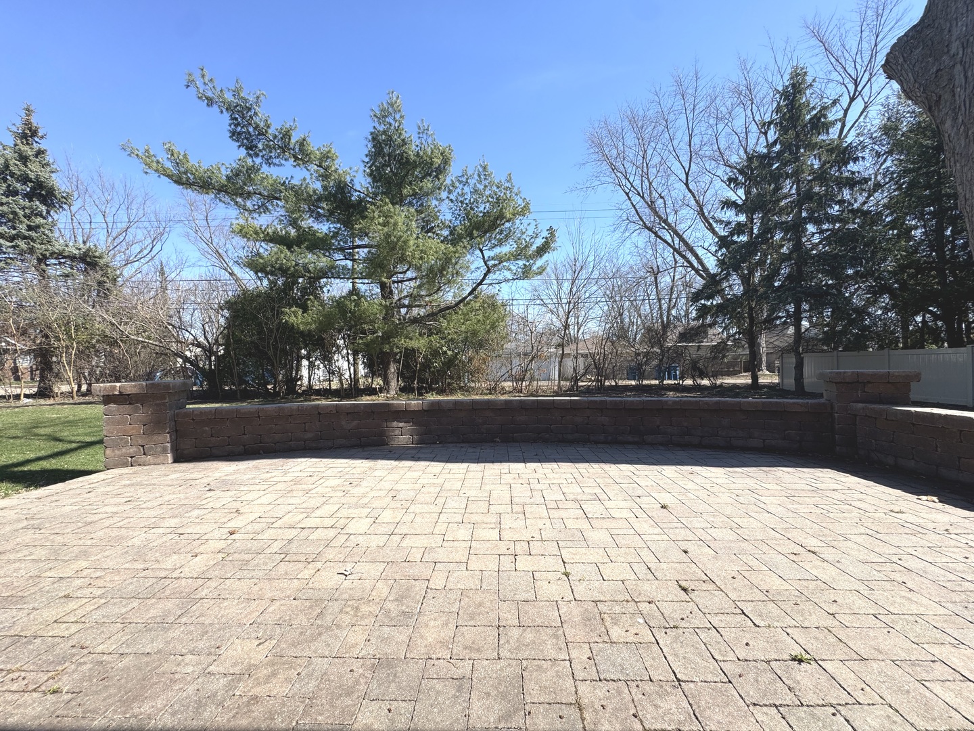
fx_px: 394
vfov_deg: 85.7
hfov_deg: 102.1
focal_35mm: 14
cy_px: 366
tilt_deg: -0.7
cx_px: 487
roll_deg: +0.5
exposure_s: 1/932
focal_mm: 2.22
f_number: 2.2
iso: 40
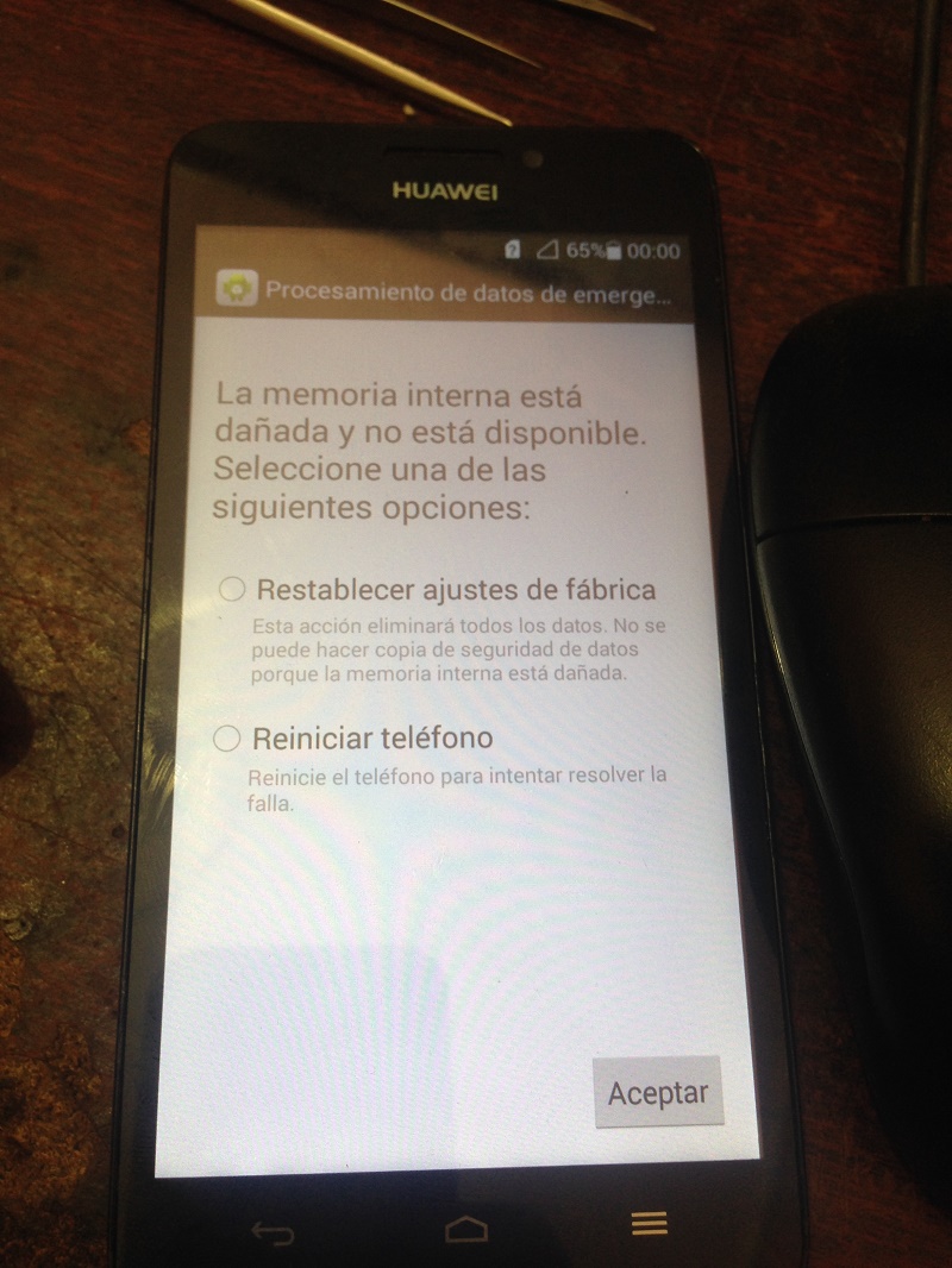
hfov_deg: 43.0
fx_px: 1210
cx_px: 476
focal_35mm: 33
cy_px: 634
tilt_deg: -69.8
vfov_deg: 55.3
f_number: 2.4
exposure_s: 1/20
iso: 64
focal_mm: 4.12
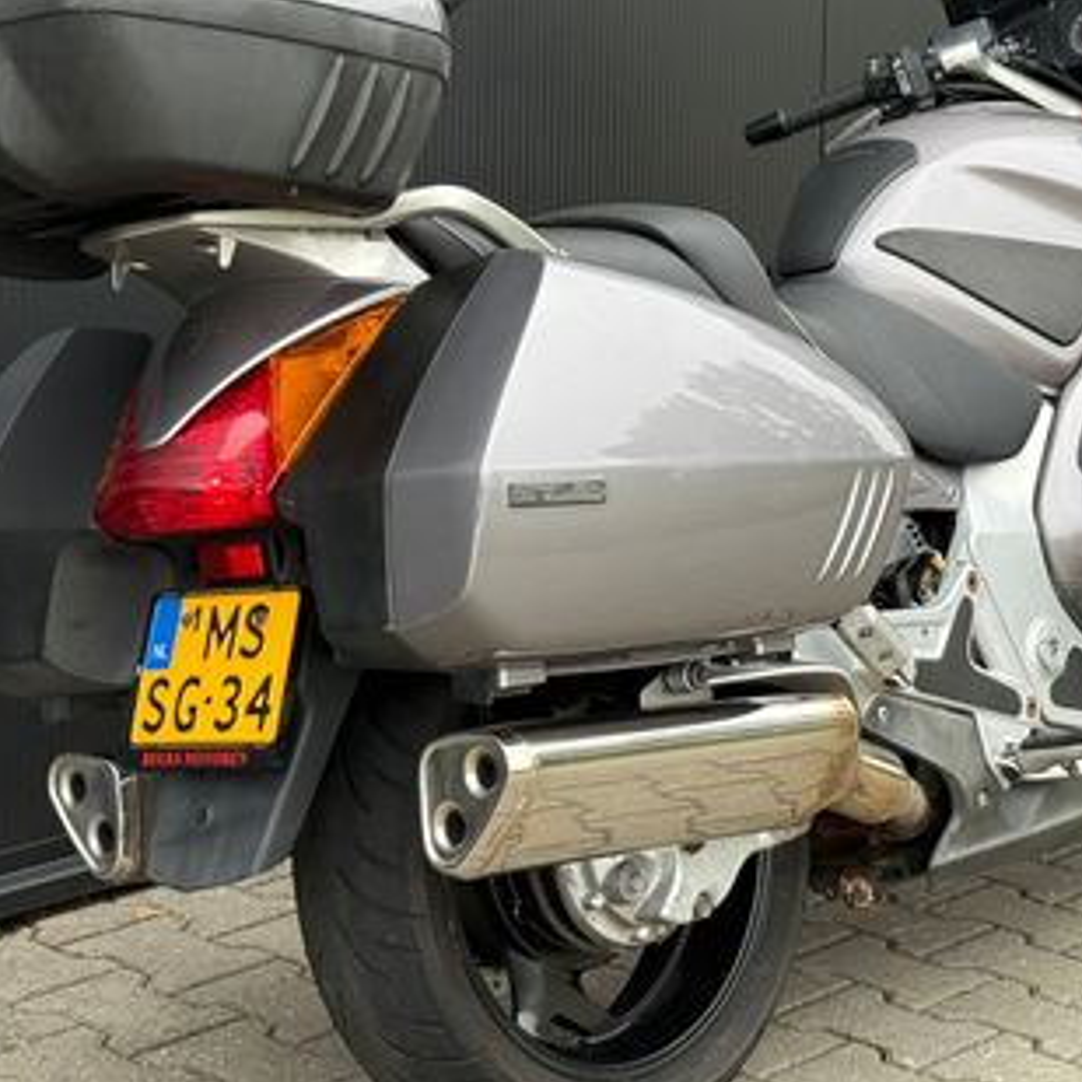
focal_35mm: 88
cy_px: 389
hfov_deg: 19.7
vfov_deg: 19.7
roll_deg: -1.0
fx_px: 3112
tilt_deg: -7.9
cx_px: 690
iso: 80
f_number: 1.78
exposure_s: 1/247
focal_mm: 6.76
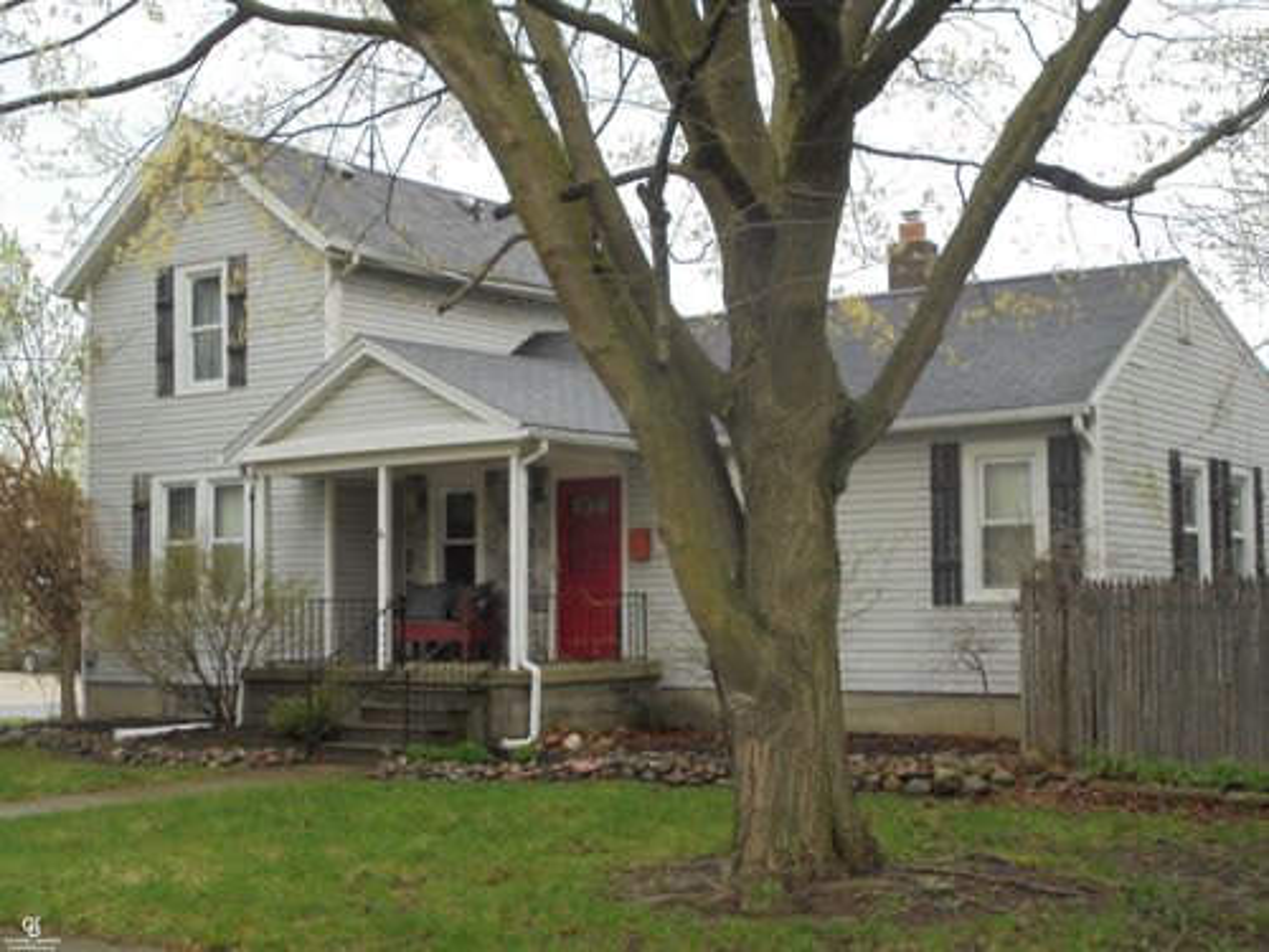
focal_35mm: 49
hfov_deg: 38.9
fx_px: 1796
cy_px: 476
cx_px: 634
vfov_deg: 29.7
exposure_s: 1/60
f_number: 4.8
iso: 200
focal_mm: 8.9
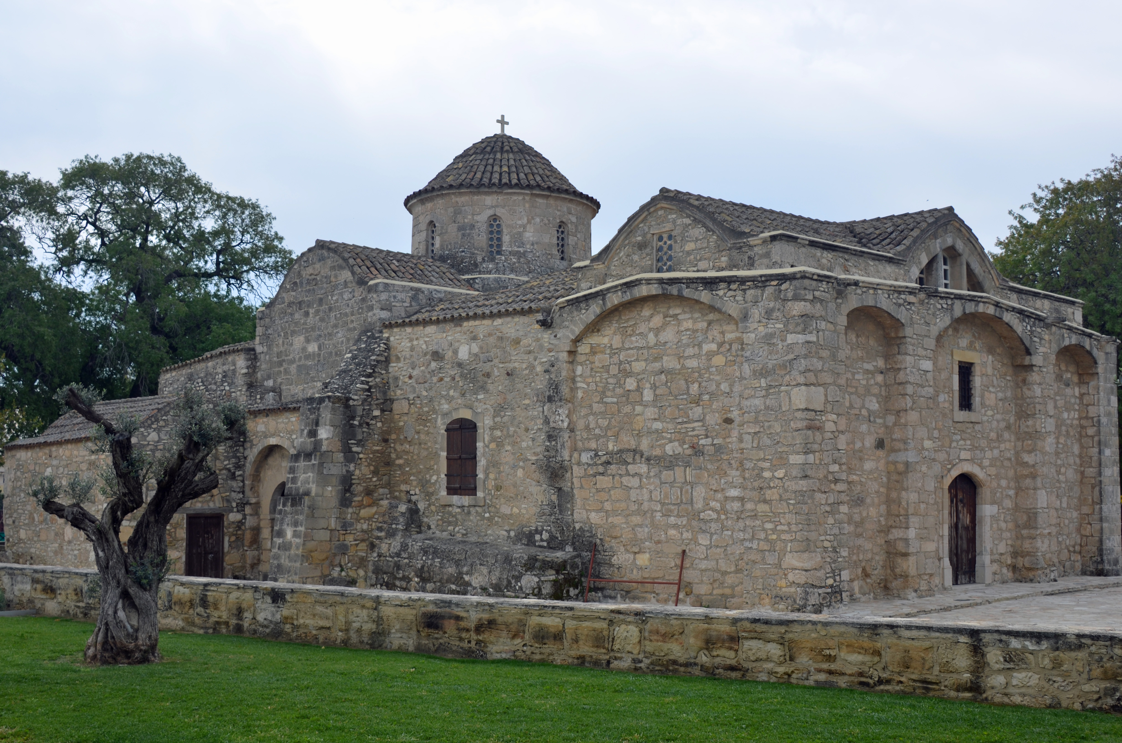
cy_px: 372
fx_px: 1306
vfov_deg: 31.8
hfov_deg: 46.5
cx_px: 561
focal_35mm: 42
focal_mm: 28
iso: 110
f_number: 8
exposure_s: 1/250
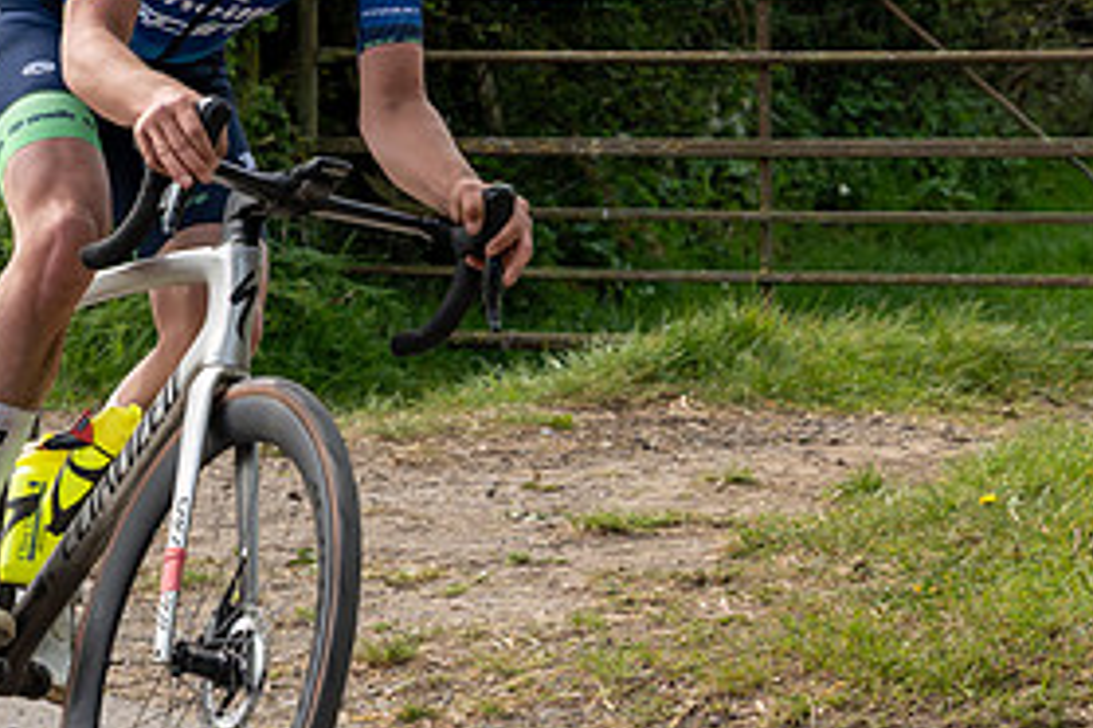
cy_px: -15
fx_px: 6345
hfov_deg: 9.8
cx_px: 642
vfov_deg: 6.5
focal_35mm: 209
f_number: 5
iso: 200
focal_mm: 59
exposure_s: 1/1000
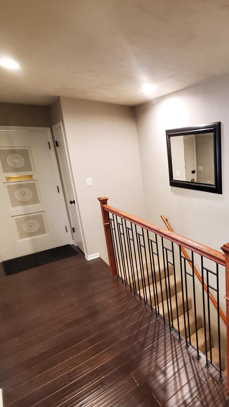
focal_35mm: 19
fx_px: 205
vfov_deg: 89.6
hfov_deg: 49.2
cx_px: 222
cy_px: 204
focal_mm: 1.8
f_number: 2.2
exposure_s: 1/29
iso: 640
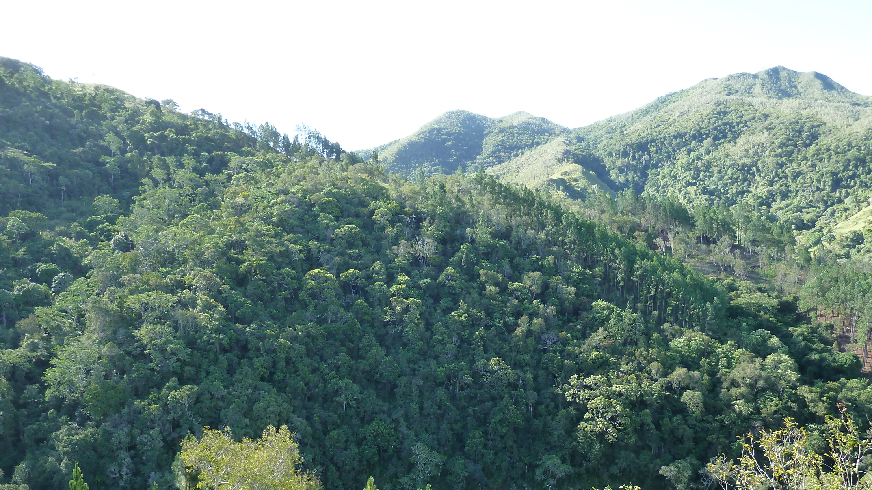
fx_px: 647
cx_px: 441
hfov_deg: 67.9
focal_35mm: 28
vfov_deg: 40.9
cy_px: 335
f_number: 3.5
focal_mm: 4.1
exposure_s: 1/100
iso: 125
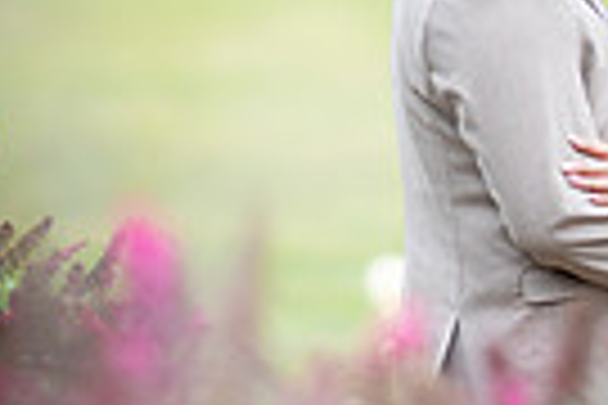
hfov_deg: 5.6
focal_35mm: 364
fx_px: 6147
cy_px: 115
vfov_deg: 3.8
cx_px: 743
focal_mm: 85
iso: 100
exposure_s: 1/1250
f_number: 1.4
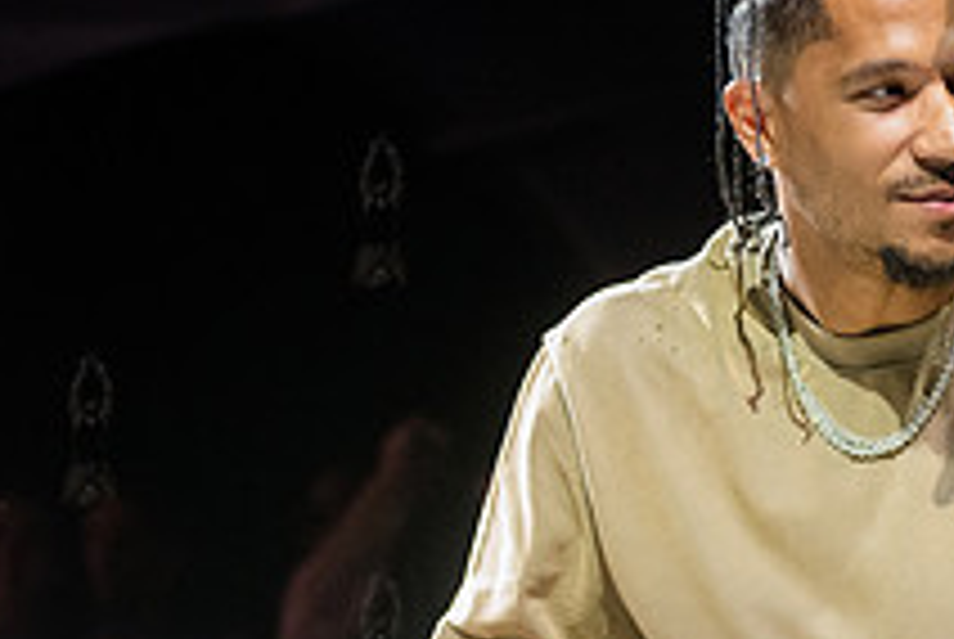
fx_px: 7616
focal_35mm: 287
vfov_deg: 4.8
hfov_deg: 7.1
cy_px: 425
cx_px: 958
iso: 5000
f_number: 4.5
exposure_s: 1/1000
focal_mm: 105
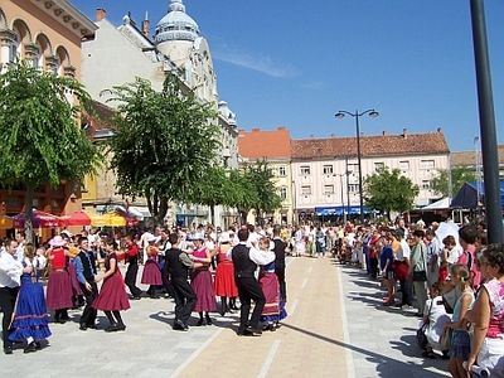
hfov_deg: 54.0
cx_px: 252
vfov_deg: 41.8
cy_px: 189
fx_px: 495
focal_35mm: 34
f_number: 5.6
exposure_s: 1/750
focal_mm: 5.6
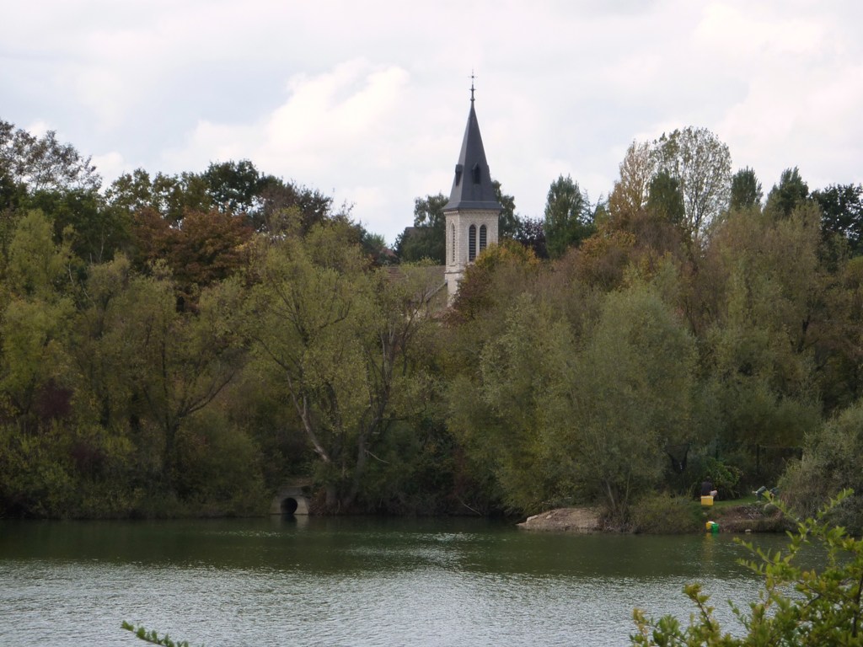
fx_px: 3939
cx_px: 432
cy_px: 324
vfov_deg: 9.4
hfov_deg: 12.5
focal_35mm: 158
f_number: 4.5
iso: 125
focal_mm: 25.9
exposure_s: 1/250
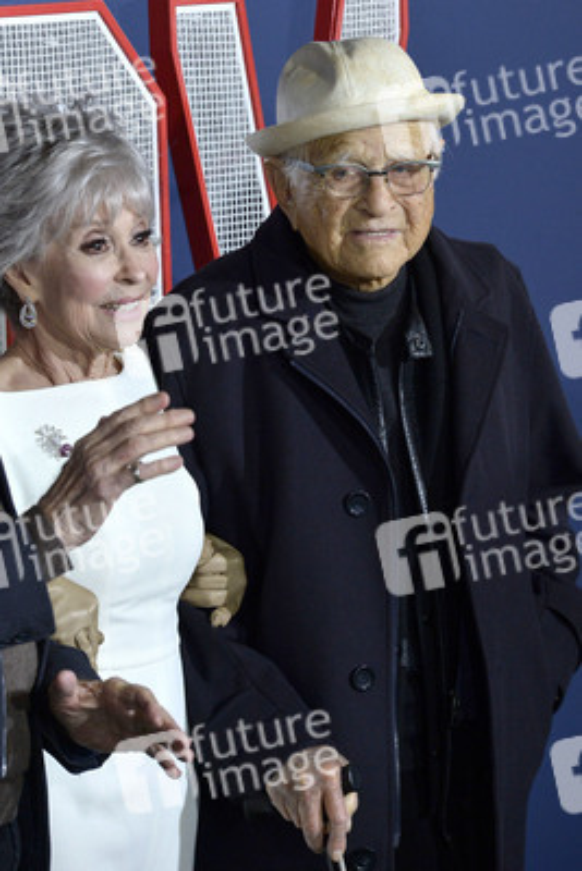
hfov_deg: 7.2
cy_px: 436
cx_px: 291
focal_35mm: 190
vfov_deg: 10.8
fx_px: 4603
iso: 2000
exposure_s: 1/320
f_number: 6.3
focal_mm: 190
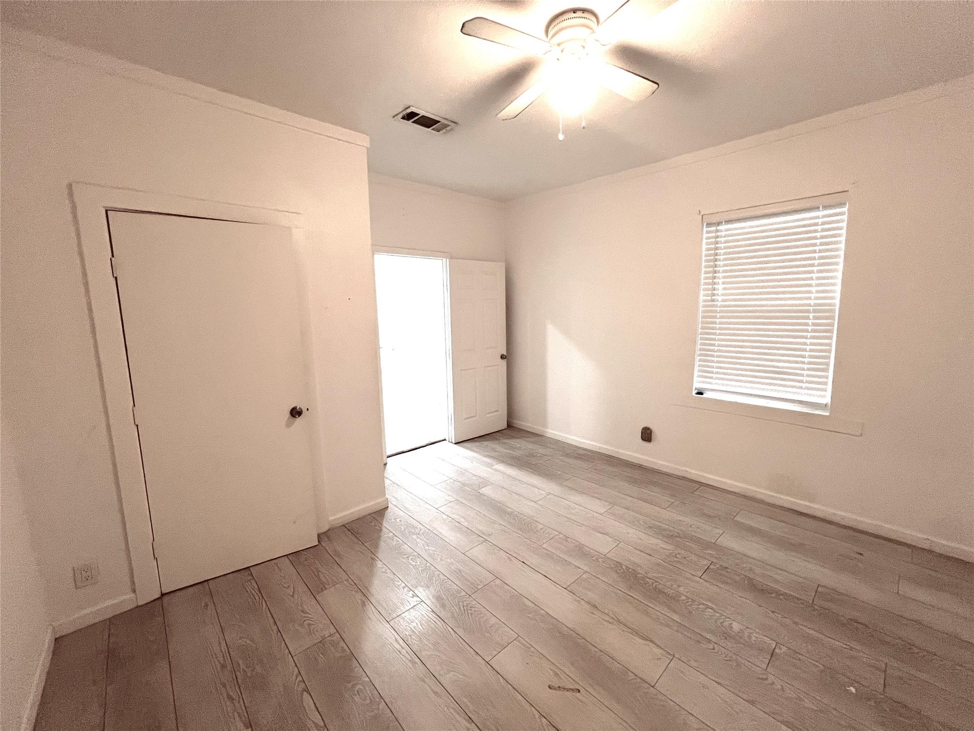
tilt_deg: -7.0
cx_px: 487
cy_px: 366
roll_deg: +1.2
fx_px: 366
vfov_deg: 89.9
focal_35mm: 13
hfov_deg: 106.2
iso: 250
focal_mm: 1.57
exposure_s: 1/60
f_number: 1.8
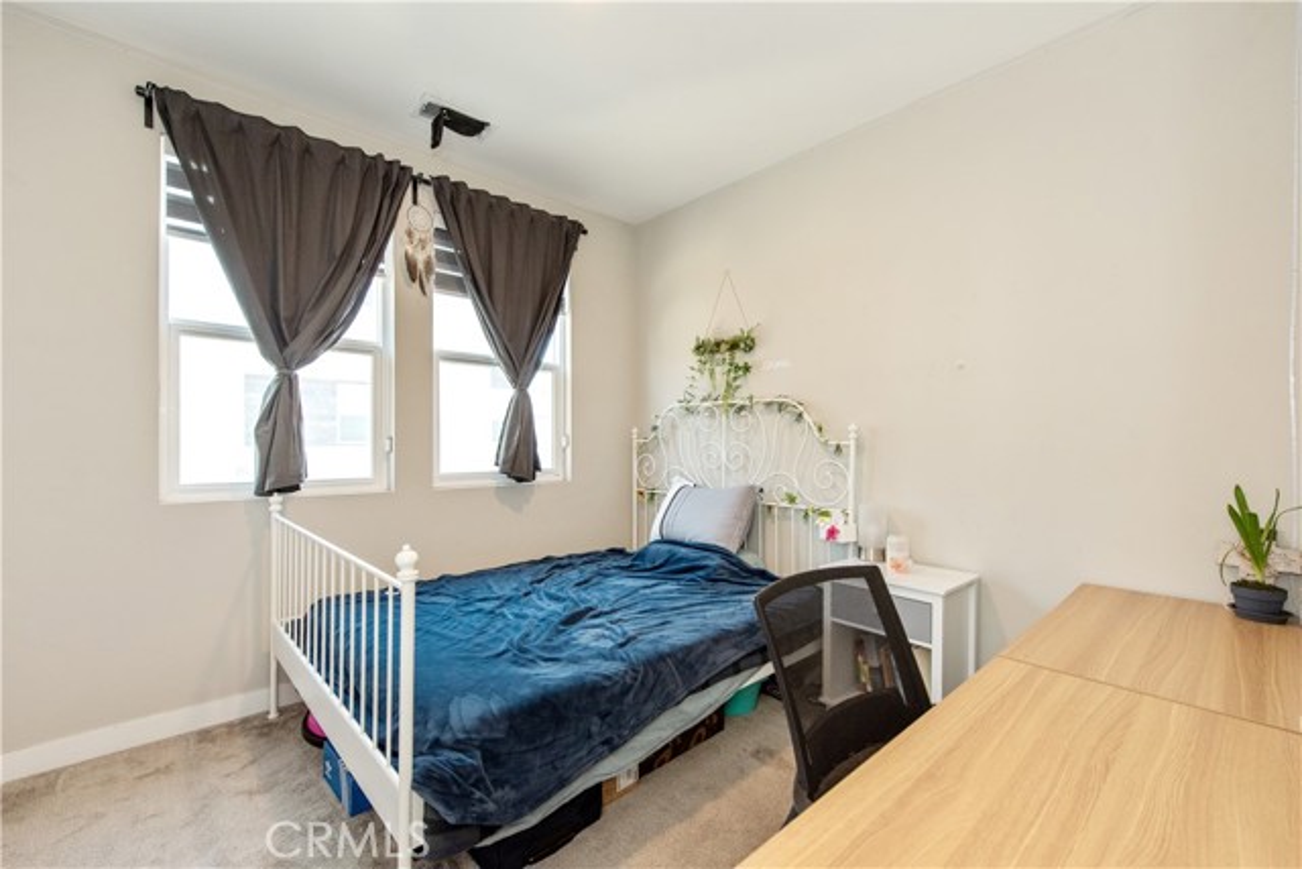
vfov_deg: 77.4
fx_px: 543
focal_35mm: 15
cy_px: 434
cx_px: 651
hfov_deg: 100.4
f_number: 5
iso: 800
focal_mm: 15
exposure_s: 1/100
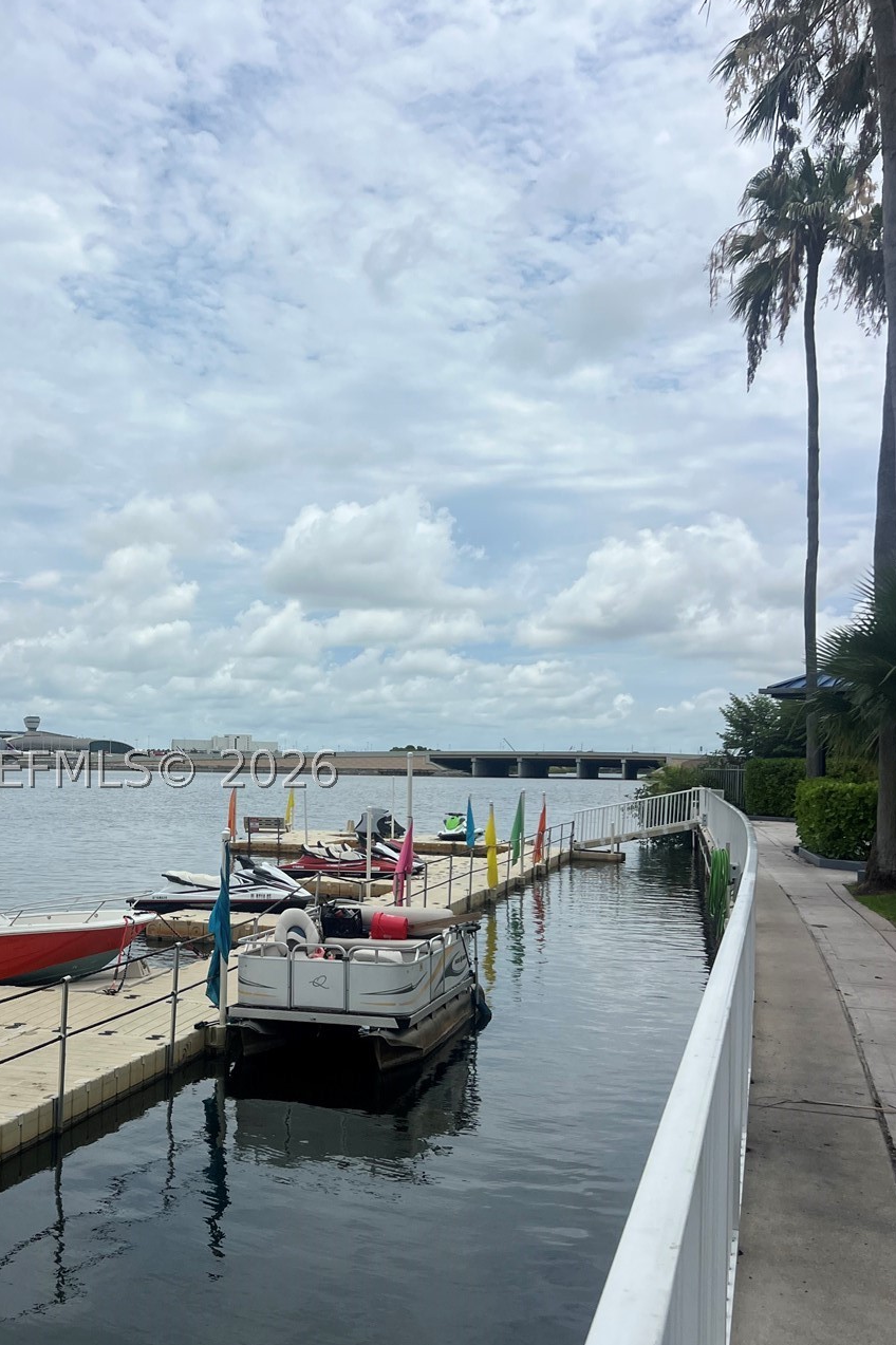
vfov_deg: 55.6
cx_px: 276
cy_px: 769
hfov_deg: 38.3
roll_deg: -2.2
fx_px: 1270
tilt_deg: -1.9
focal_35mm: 34
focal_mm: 5.7
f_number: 1.5
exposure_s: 1/12658
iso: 50
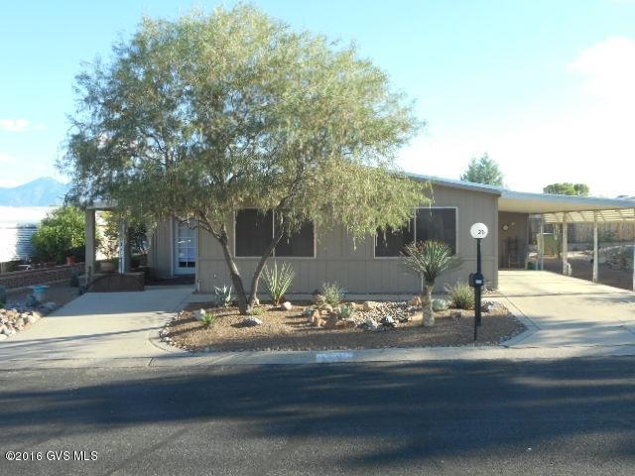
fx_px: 715
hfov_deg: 47.9
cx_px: 318
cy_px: 238
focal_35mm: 39
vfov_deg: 36.8
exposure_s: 1/125
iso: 80
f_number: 4.5
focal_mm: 6.9
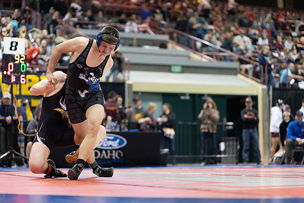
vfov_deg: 16.1
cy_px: 102
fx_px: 718
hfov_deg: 23.9
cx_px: 152
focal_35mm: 85
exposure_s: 1/500
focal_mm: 85
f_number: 1.8
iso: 2000
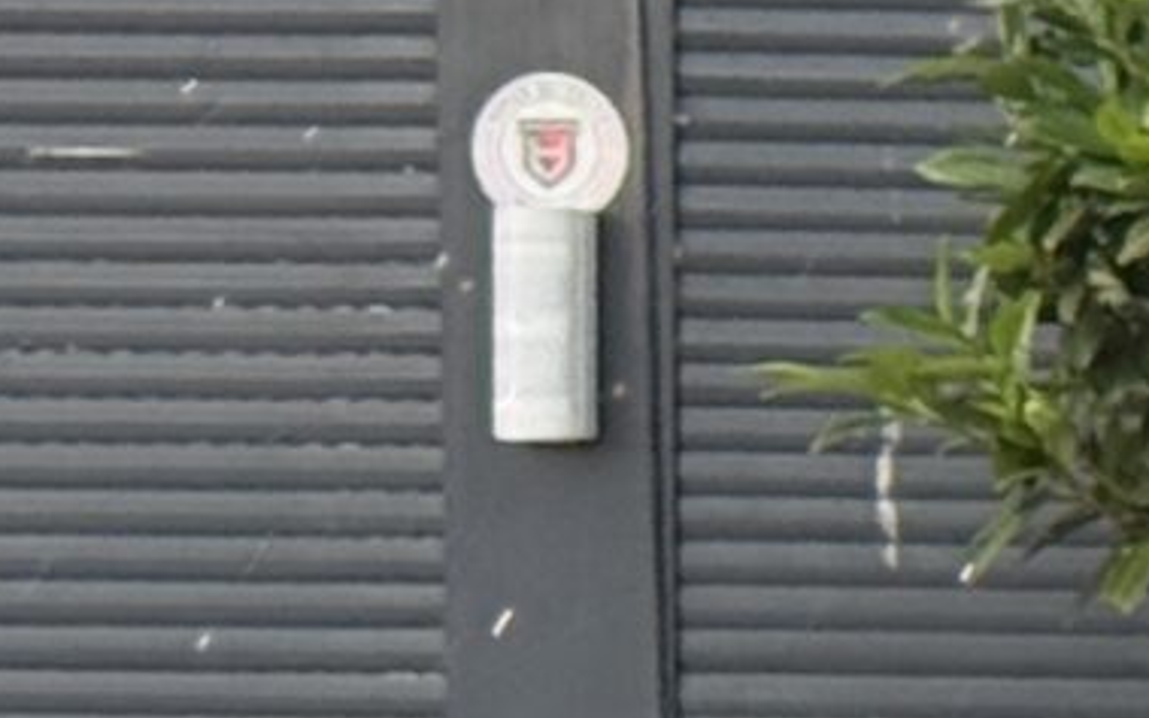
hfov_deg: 5.6
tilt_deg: -1.3
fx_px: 10774
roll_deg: -0.4
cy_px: 839
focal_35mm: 344
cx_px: 3717
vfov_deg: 3.8
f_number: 1.78
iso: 64
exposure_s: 1/304
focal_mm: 6.76
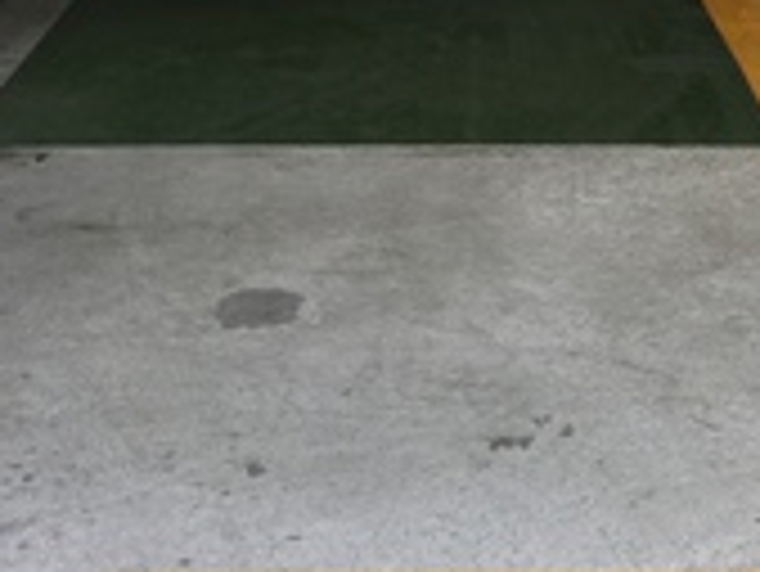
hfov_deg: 26.3
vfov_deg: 19.7
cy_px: 106
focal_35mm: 74
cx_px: 454
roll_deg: +0.2
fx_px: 1626
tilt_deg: -18.4
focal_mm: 4.15
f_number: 2.2
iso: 32
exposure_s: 1/30
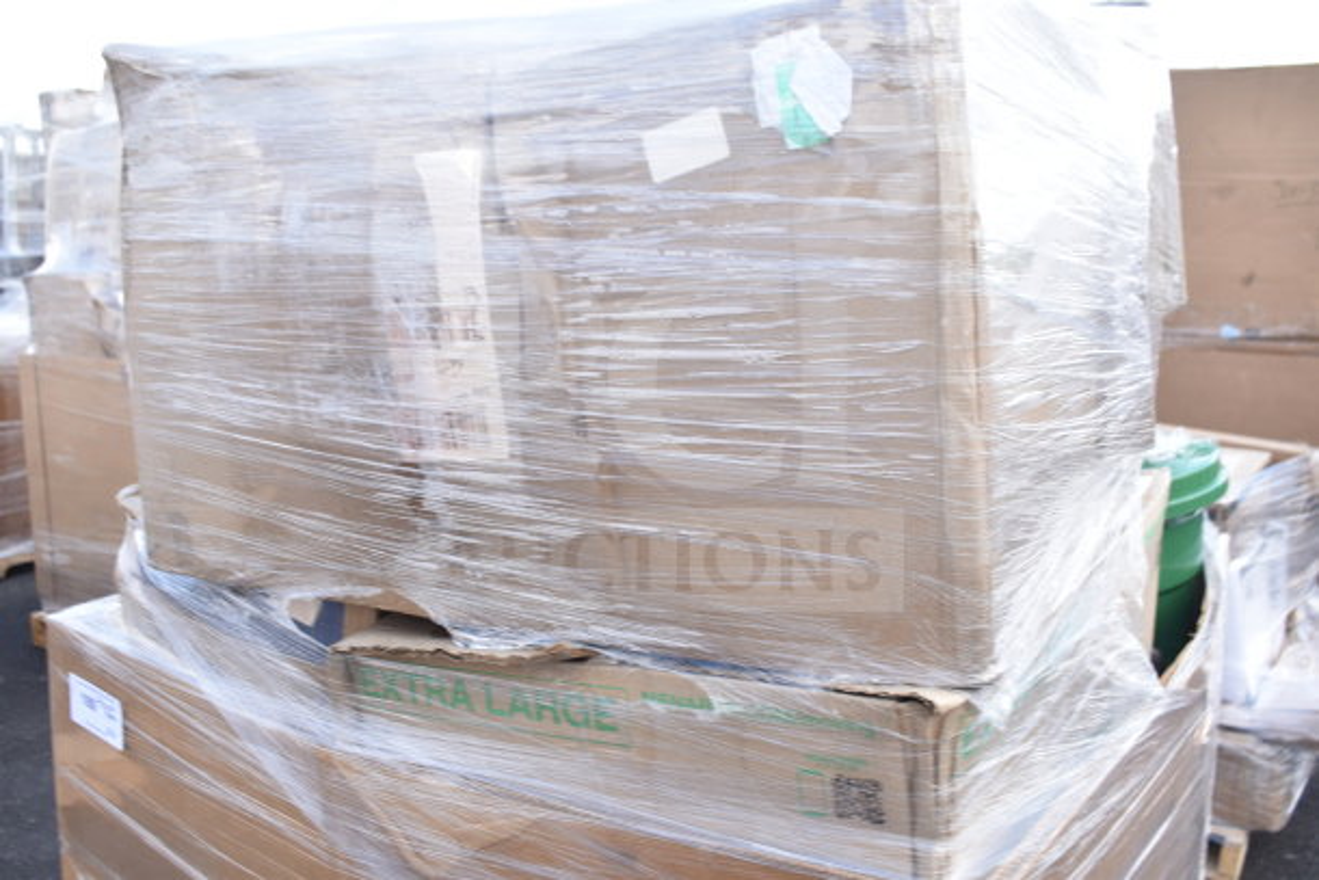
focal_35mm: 34
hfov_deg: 55.1
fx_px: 1264
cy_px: 440
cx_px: 660
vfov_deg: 38.4
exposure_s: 1/250
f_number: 5
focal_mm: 23
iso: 200
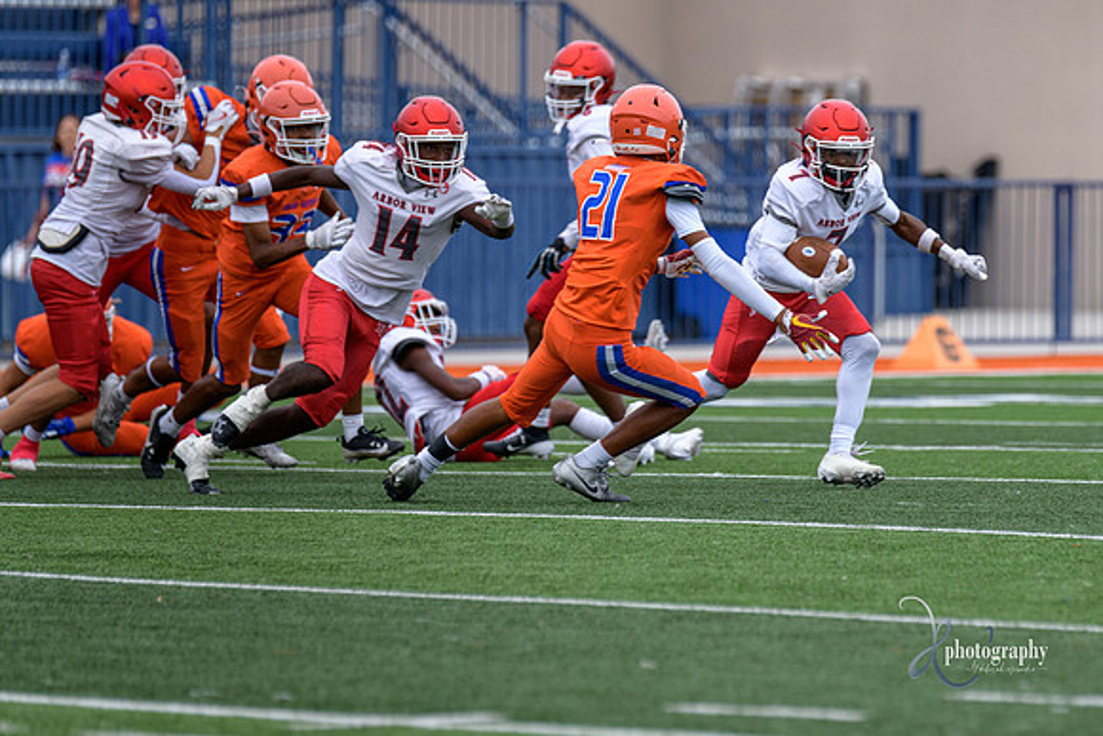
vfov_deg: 3.3
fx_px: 12610
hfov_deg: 5.0
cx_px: 756
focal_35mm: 412
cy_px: 358
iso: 320
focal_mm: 300
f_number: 3.5
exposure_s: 1/1000
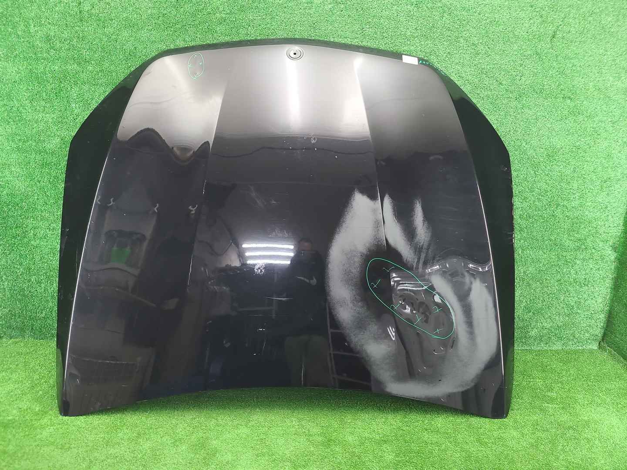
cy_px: 235
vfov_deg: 53.1
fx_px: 471
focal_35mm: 26
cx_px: 314
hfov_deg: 67.3
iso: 400
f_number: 1.8
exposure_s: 1/50
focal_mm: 5.4
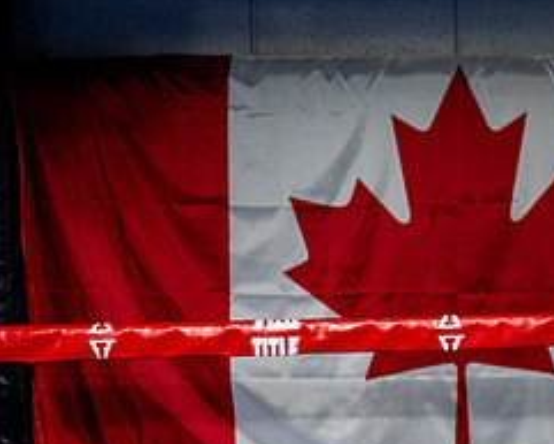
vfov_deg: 9.2
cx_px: 664
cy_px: 406
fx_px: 2739
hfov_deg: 11.3
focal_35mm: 167
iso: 4000
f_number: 2
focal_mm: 74
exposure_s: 1/1000
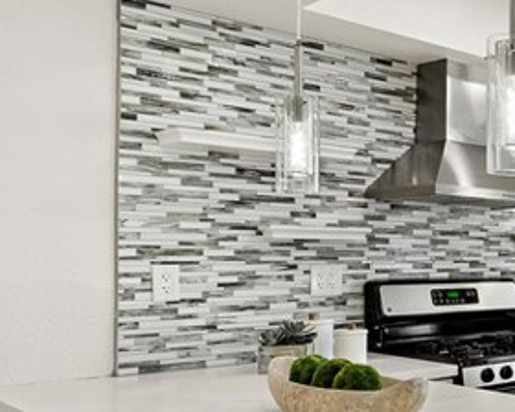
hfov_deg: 30.2
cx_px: 679
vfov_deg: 31.4
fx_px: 732
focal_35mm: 48
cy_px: 247
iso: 500
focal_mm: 14
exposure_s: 1/13
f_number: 8
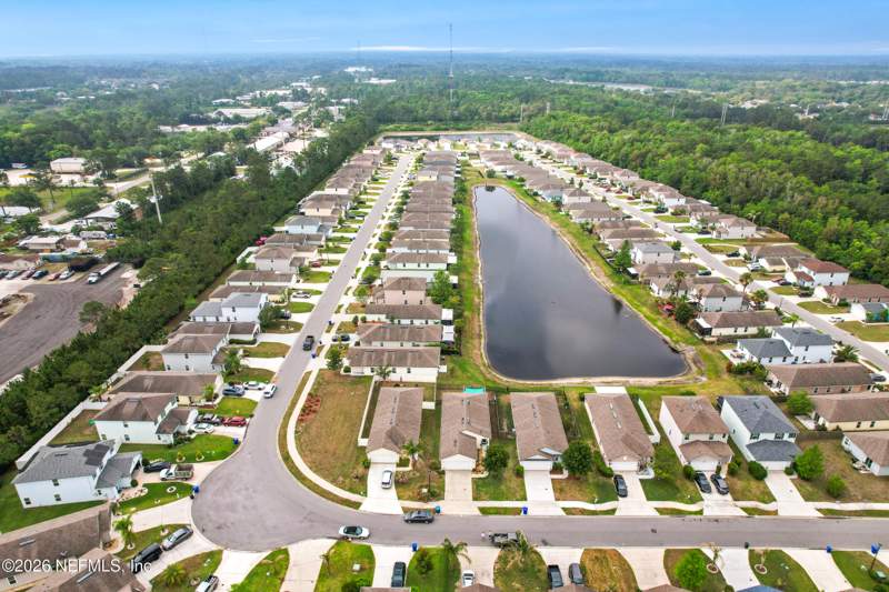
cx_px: 444
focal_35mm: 22
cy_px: 296
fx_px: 543
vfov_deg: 57.2
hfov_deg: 78.6
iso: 140
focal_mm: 8.38
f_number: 2.8
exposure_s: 1/500
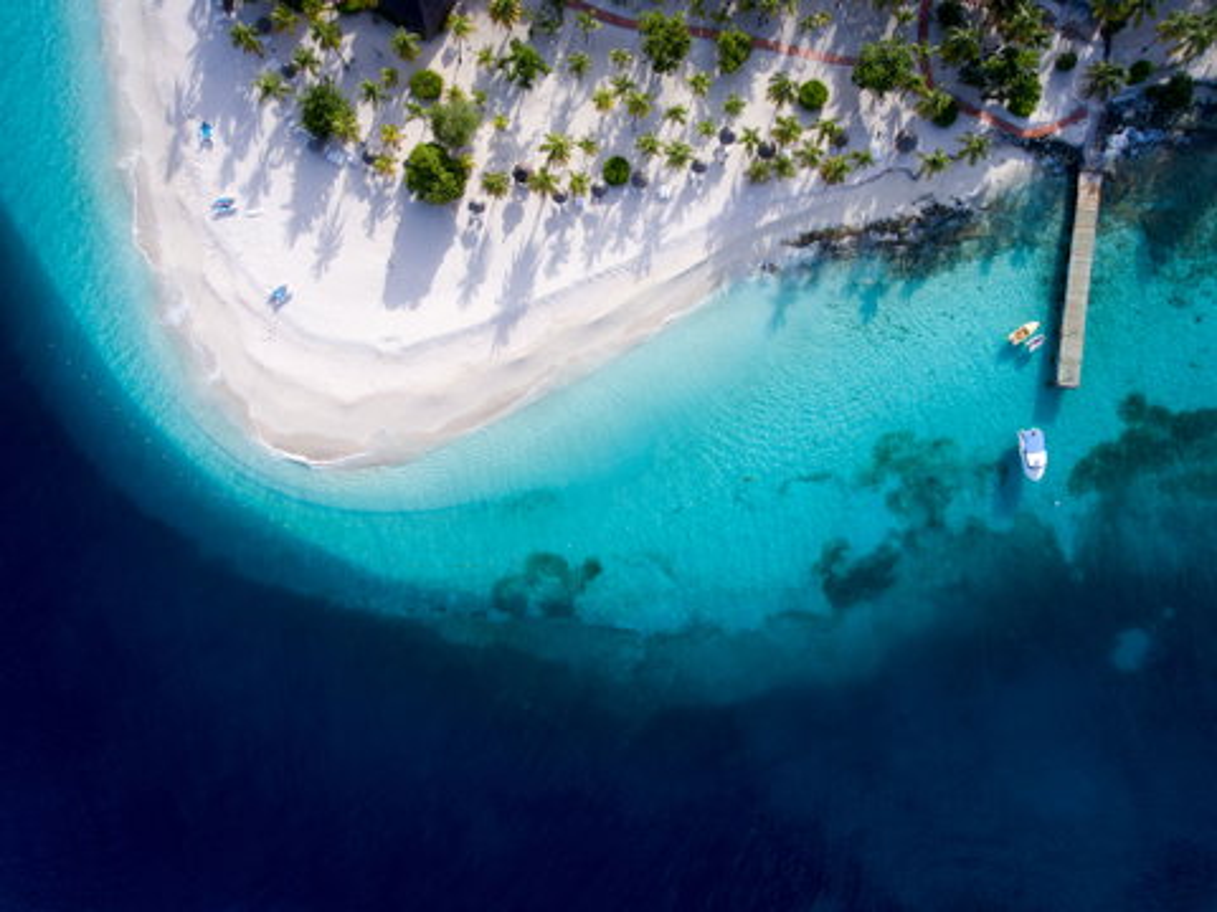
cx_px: 608
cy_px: 456
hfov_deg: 81.7
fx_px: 703
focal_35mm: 20
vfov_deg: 66.0
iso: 100
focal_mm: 3.61
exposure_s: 1/800
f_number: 2.8
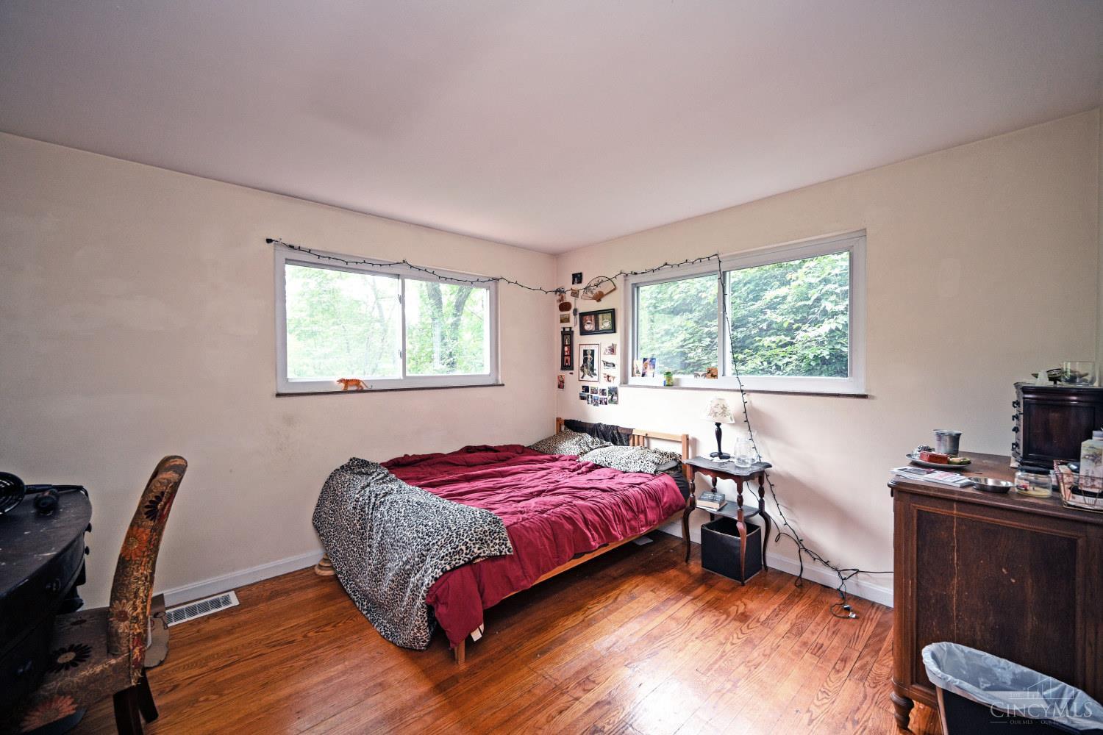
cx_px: 552
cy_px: 368
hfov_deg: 104.3
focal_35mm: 14
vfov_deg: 81.2
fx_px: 429
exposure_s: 1/60
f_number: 4
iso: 800
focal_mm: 14
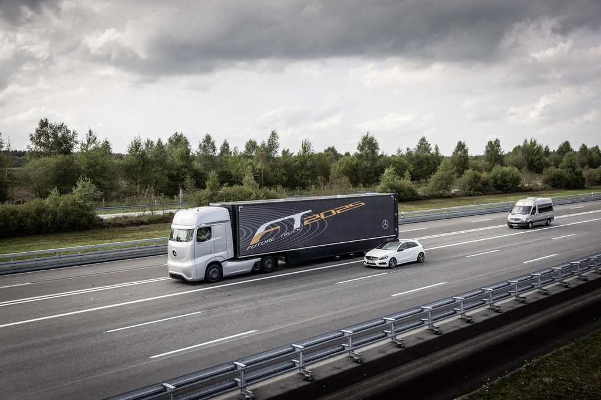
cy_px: 200
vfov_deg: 38.9
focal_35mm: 34
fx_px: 567
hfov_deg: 55.8
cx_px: 300
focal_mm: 34
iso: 400
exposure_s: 1/800
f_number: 6.3
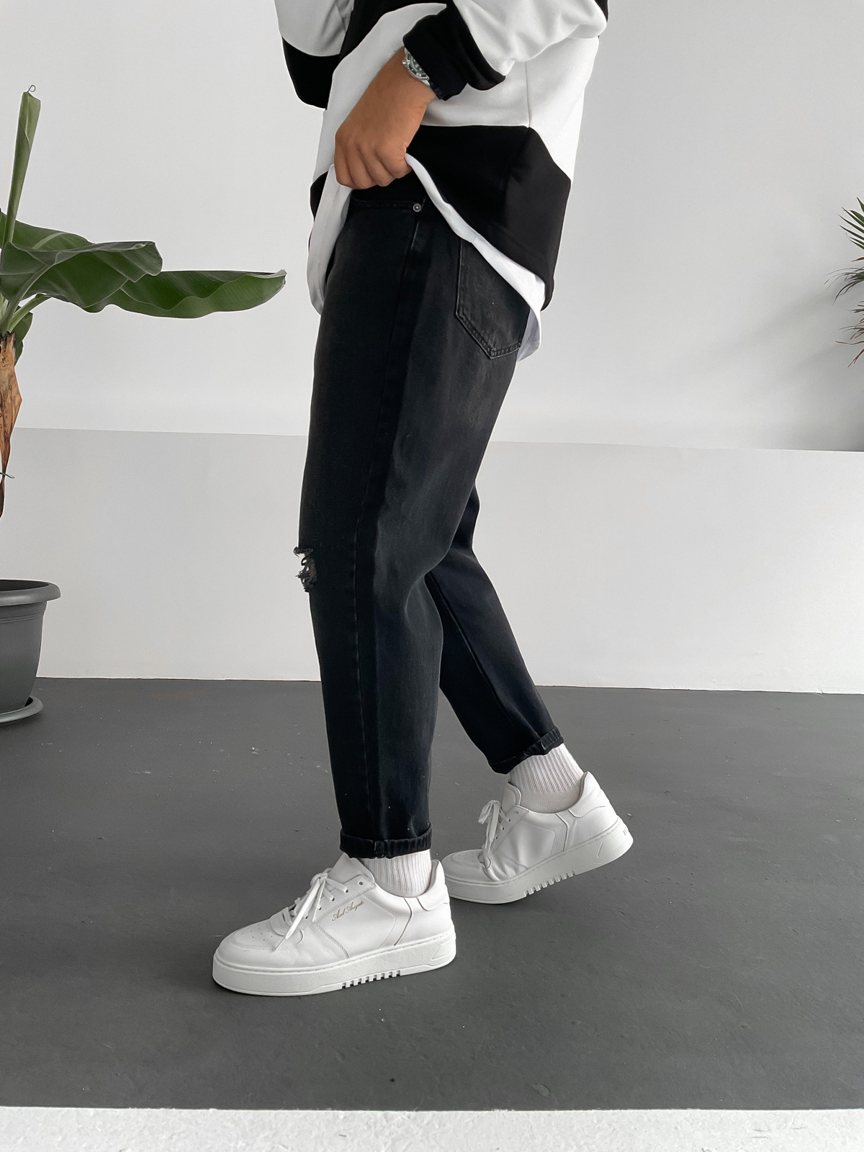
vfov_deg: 61.7
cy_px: 576
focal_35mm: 29
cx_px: 432
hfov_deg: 48.2
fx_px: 965
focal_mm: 3
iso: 64
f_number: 1.8
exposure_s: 1/120
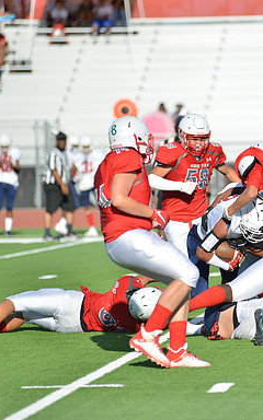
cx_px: 242
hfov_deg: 4.3
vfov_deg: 6.8
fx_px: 3532
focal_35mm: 308
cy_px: 211
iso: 100
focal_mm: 200
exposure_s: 1/1600
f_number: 2.8
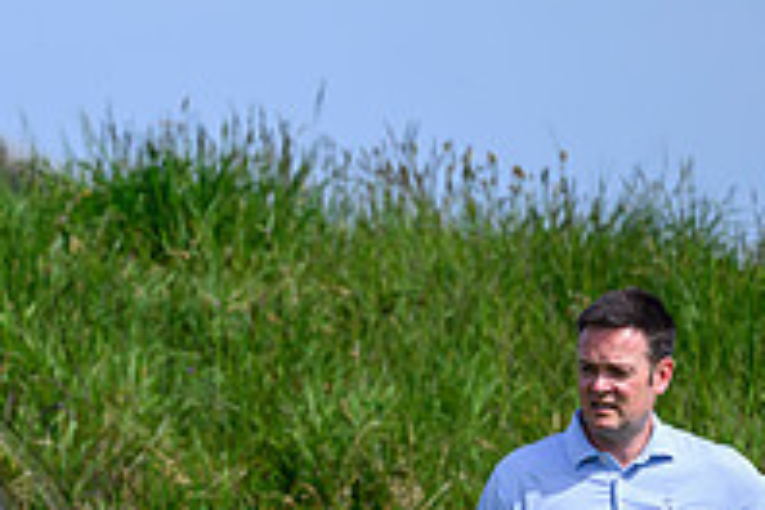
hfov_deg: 1.8
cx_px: -278
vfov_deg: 1.2
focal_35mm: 1170
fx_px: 24861
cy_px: 697
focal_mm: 400
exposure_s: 1/4000
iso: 500
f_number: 4.5
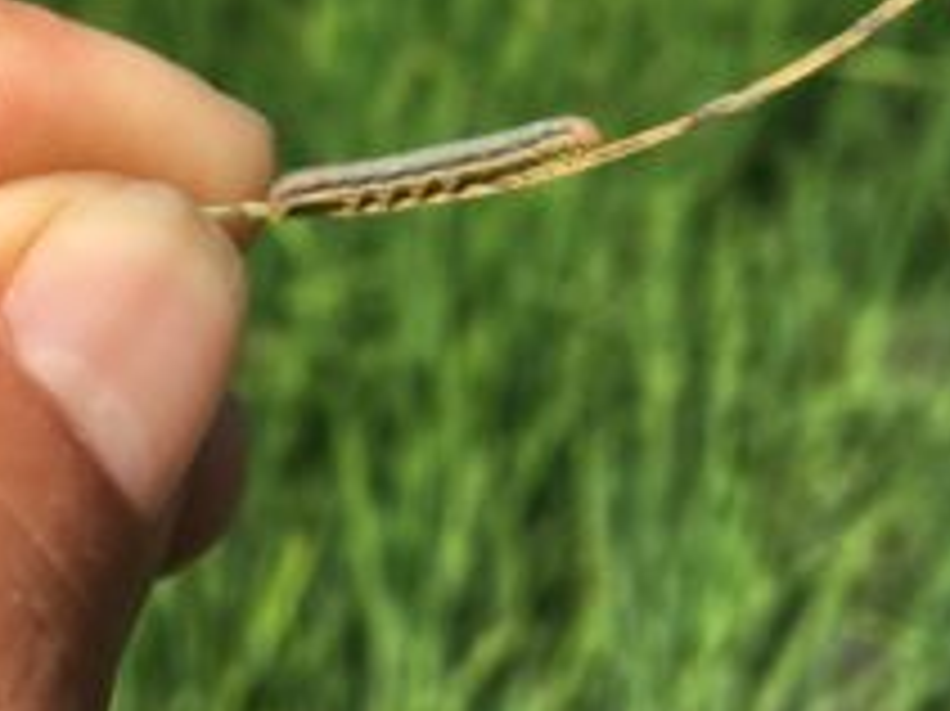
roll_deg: +1.2
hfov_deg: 34.6
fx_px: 1509
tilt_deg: -34.7
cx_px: 302
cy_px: 130
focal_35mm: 55
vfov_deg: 26.0
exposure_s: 1/950
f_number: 2.2
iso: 25
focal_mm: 4.15
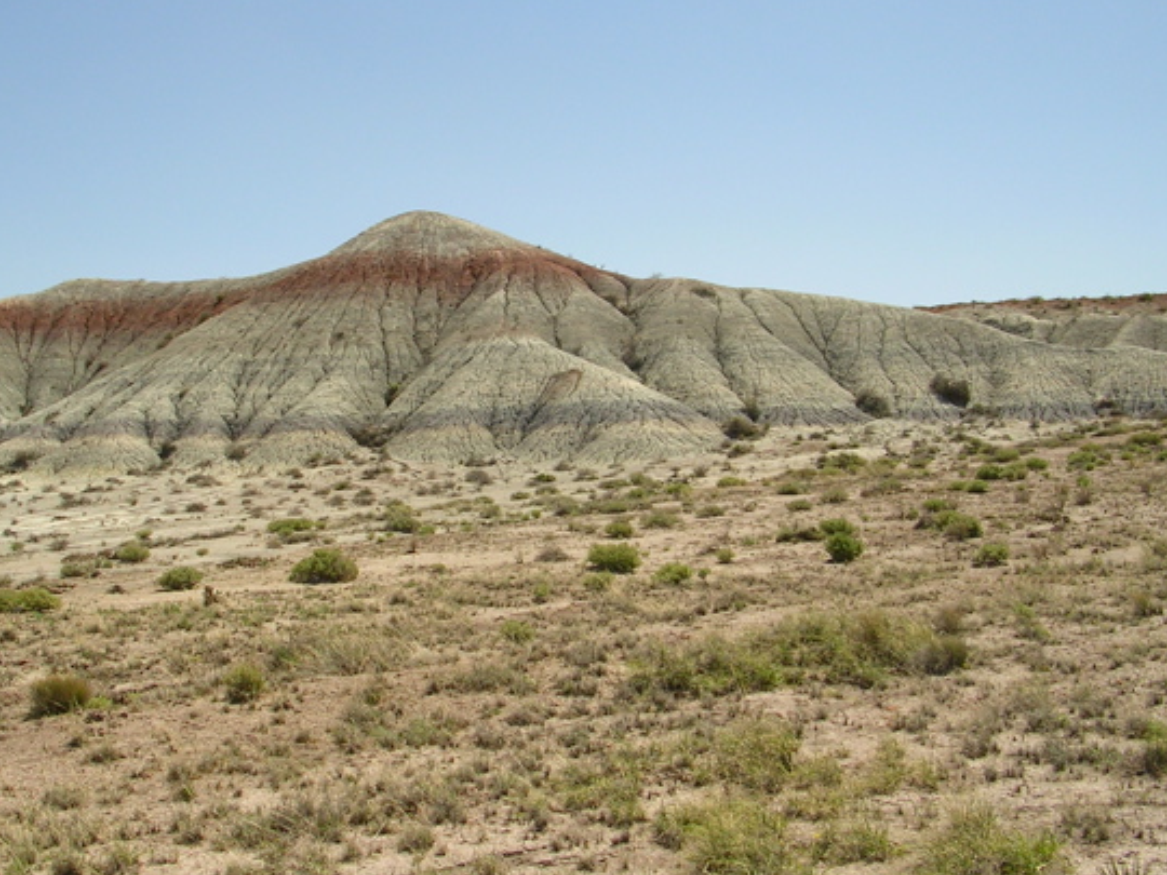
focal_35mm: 45
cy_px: 406
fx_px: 1517
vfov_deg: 32.2
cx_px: 529
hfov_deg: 42.0
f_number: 5.6
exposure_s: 1/344
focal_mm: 5.8
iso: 50
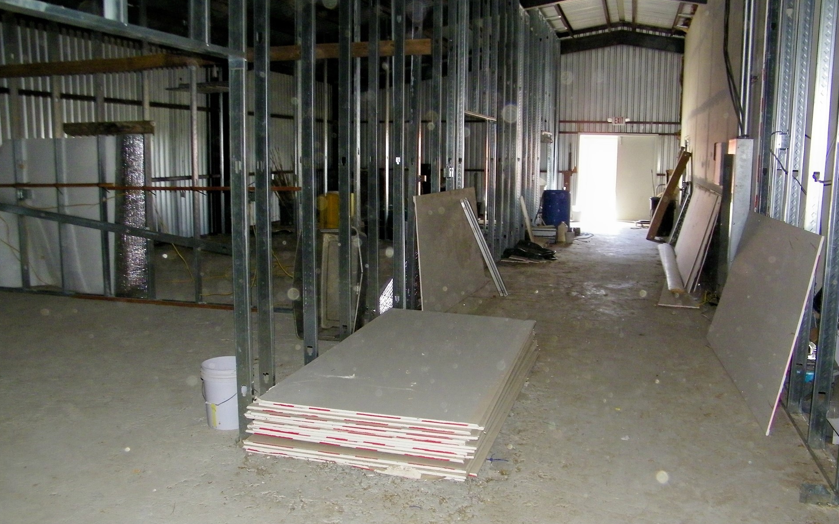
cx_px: 419
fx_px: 686
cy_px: 274
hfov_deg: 62.9
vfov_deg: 41.8
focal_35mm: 30
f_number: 3.5
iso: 200
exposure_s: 1/30
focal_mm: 5.1
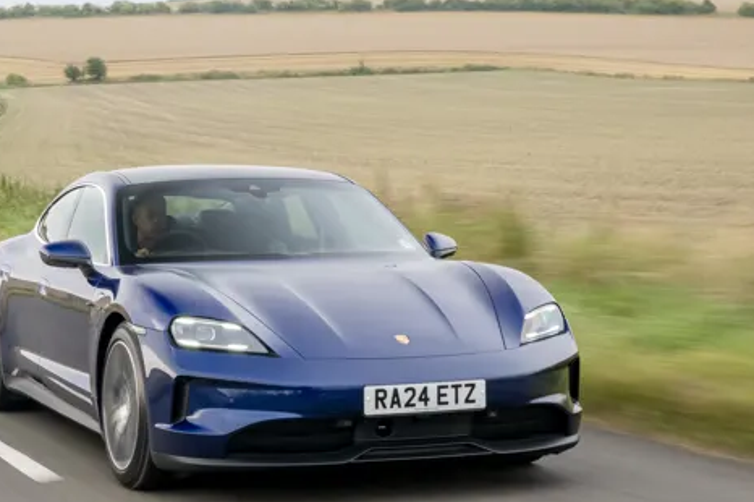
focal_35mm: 87
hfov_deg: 23.3
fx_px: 1821
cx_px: 283
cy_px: 261
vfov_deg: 15.7
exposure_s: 1/40
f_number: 13
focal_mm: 45
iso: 320
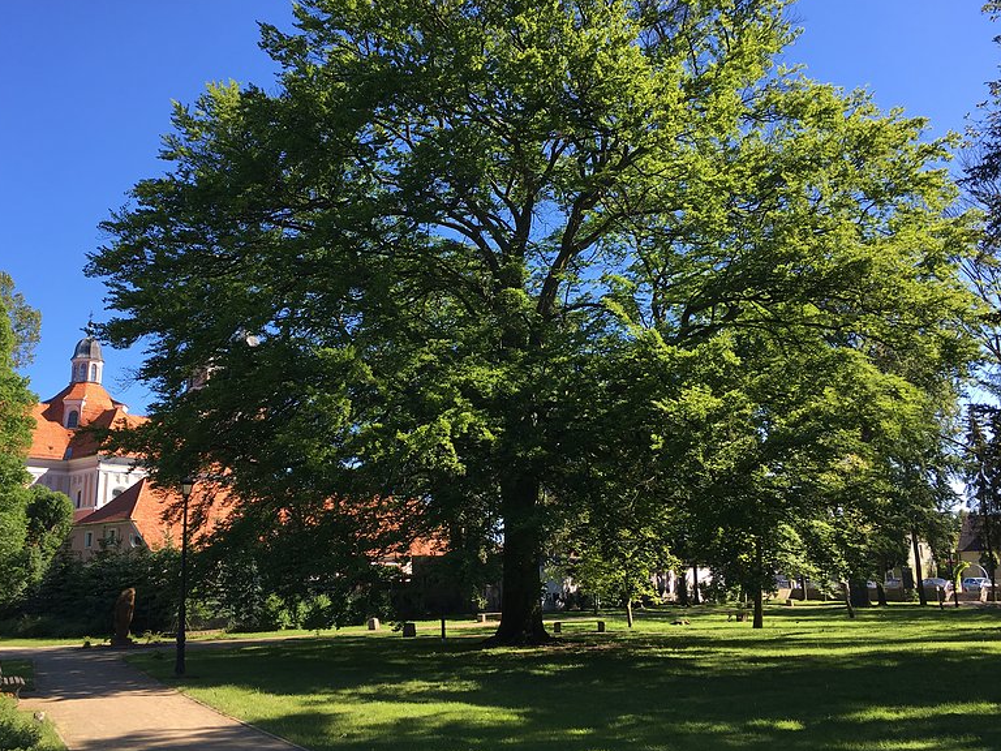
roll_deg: +1.1
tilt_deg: +15.3
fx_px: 983
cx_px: 421
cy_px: 319
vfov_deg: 41.7
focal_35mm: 34
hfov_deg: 53.7
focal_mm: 4.15
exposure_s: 1/538
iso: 25
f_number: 2.2
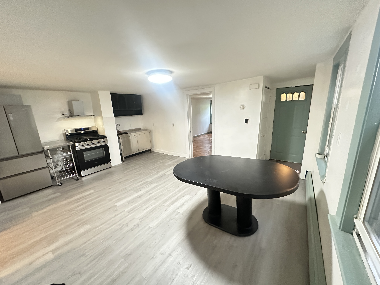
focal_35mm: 14
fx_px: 154
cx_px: 190
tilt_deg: -12.6
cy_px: 142
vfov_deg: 85.7
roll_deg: +2.0
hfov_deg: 102.1
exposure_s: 1/40
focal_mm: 2.22
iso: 1000
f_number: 2.2
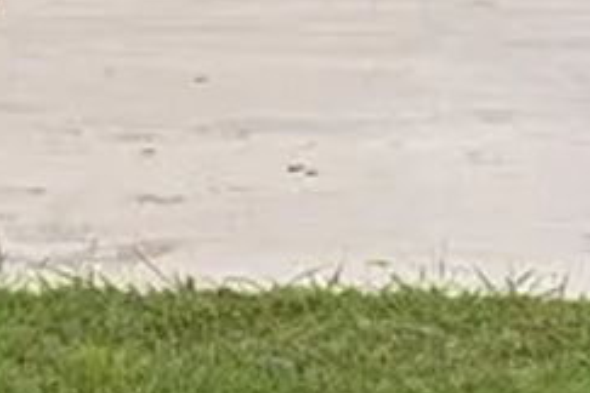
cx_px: -148
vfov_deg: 9.2
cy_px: -278
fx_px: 2343
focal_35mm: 143
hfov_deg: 13.9
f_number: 7.1
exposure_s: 1/2000
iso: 400
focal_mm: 34
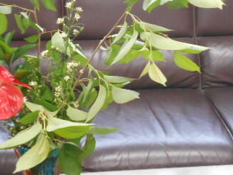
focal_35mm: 99
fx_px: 666
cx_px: 90
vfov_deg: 14.9
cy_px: 43
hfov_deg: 19.8
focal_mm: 8.8
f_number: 4.5
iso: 800
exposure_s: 1/30
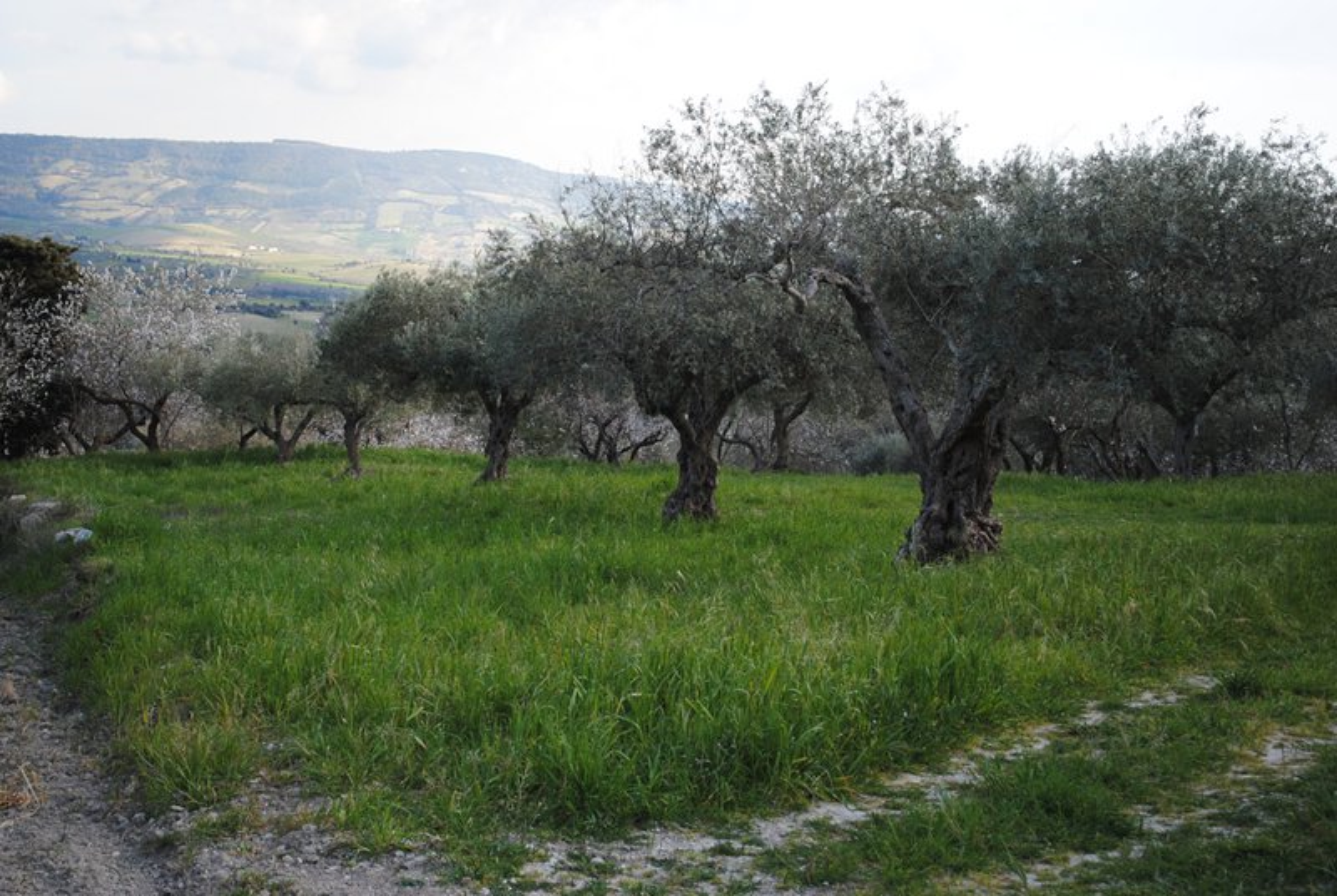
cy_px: 448
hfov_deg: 33.4
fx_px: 2232
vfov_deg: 22.7
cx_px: 668
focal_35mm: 60
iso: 100
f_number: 5.3
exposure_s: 1/200
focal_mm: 40
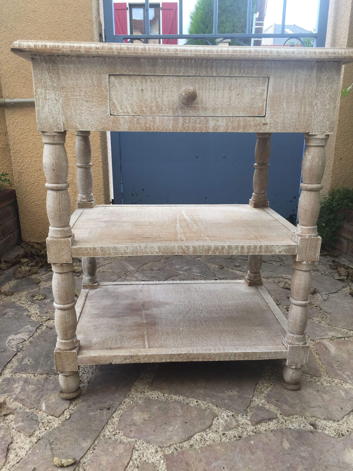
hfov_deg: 48.2
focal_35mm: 29
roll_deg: +0.2
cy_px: 236
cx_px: 176
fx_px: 394
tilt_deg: -18.3
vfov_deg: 61.7
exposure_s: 1/120
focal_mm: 4.15
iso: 40
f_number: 2.2
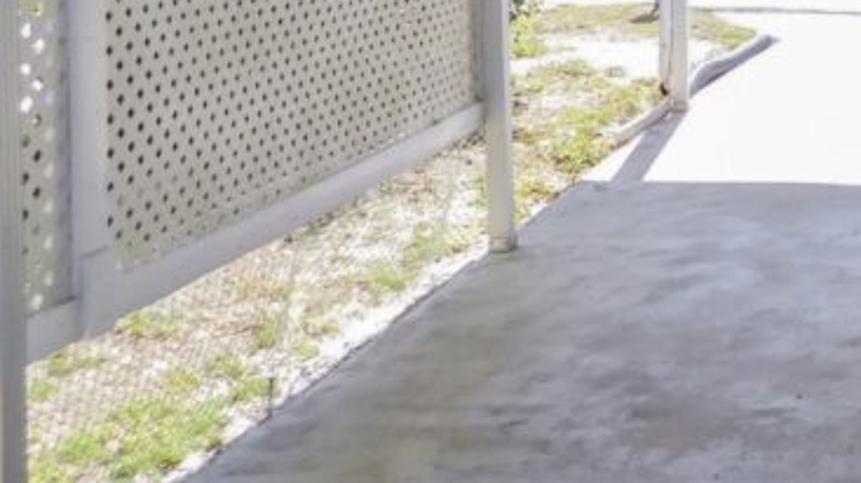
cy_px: -183
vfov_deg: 16.1
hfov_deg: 25.3
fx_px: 1597
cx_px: 1166
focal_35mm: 70
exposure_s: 1/400
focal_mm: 4
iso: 125
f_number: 3
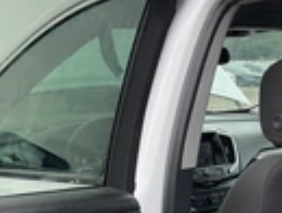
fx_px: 726
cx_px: 315
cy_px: 254
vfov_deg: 16.0
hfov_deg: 20.8
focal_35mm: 89
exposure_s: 1/397
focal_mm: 3
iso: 25
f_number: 1.8
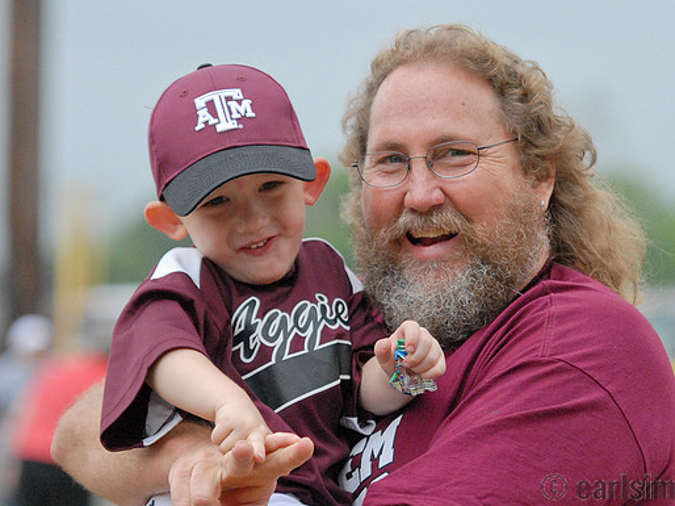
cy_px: 254
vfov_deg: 9.1
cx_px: 365
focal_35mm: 163
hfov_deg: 12.1
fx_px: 3177
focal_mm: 100
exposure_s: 1/1000
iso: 1000
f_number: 2.8
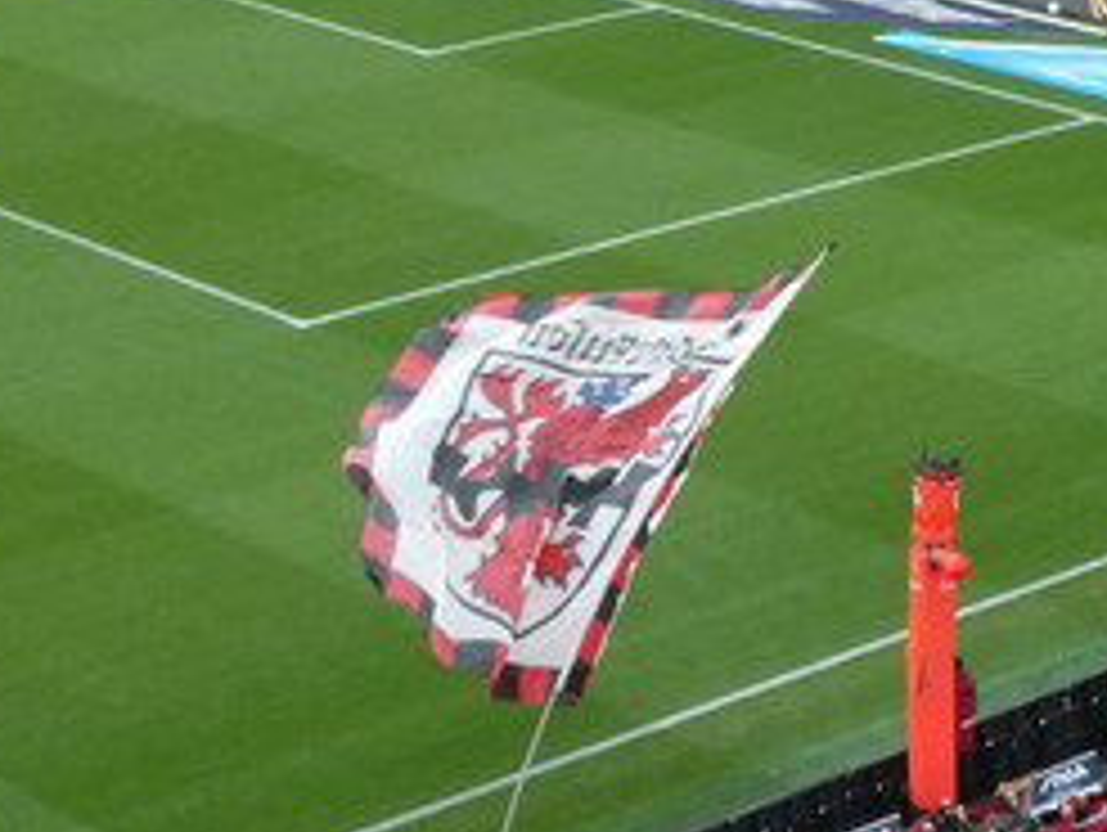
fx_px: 4161
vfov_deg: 11.2
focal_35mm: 130
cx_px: 652
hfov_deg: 15.1
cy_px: -211
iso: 320
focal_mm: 9
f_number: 4.1
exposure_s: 1/80
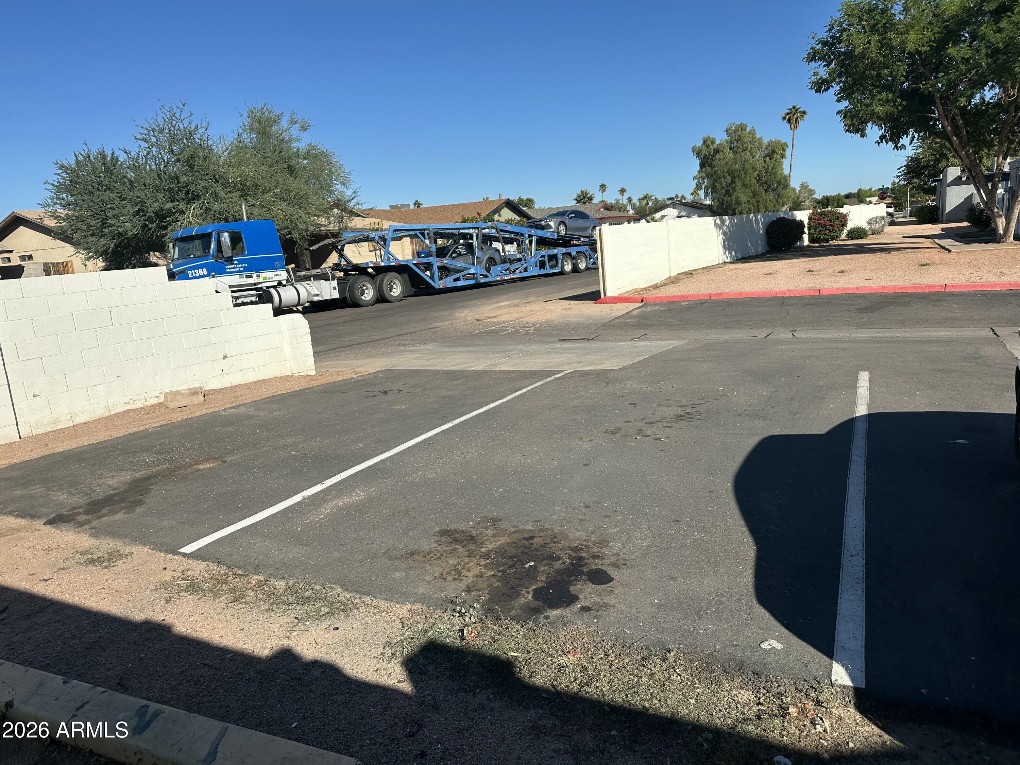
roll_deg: +3.9
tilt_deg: -10.4
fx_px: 707
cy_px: 382
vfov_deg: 56.8
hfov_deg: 71.6
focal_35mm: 24
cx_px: 510
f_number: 1.78
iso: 80
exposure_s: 1/5263
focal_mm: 6.86
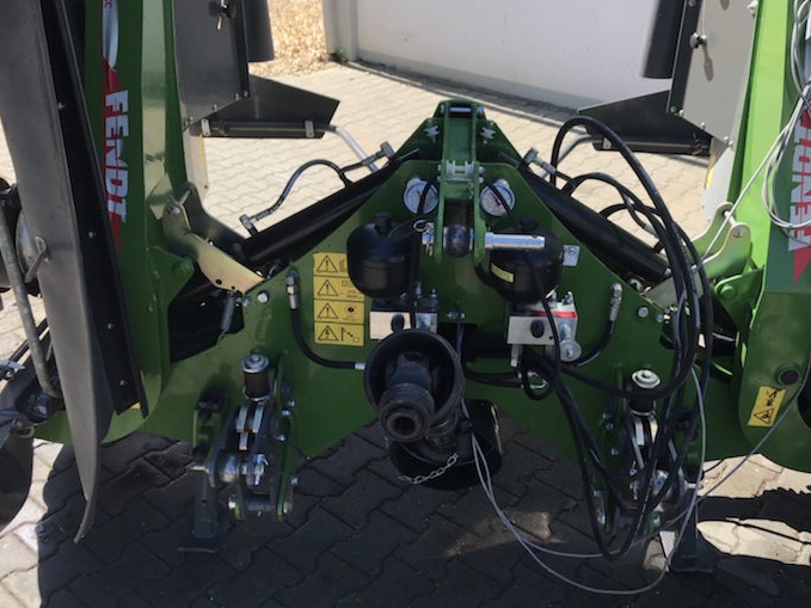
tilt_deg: -29.4
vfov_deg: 42.9
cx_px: 437
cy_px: 317
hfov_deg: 55.3
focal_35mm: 33
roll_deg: -0.7
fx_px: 773
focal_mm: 3.99
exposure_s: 1/778
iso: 20
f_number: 1.8
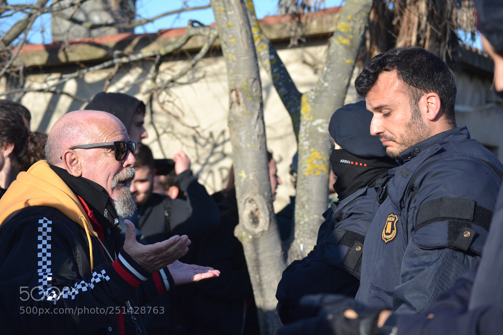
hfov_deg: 18.9
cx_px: 252
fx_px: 1509
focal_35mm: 108
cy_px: 168
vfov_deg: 12.7
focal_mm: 72
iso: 180
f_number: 5.6
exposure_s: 1/500
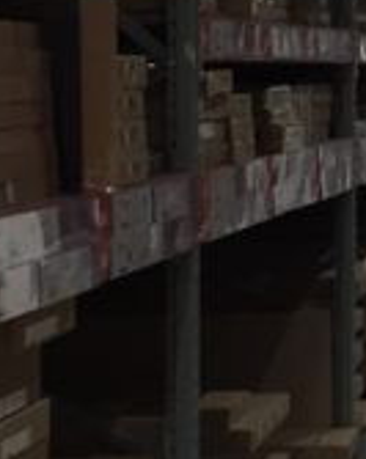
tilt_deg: -0.5
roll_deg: -0.7
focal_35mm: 174
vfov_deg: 11.1
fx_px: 2362
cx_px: 638
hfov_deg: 8.5
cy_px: 69
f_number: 2.2
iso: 80
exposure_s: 1/33
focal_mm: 4.15
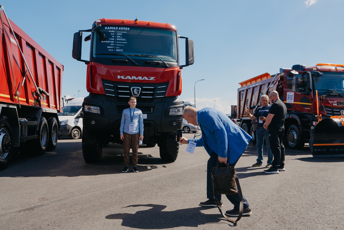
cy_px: 115
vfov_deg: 46.4
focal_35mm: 28
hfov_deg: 65.5
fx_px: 268
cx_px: 172
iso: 100
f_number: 6.3
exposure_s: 1/400
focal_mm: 28
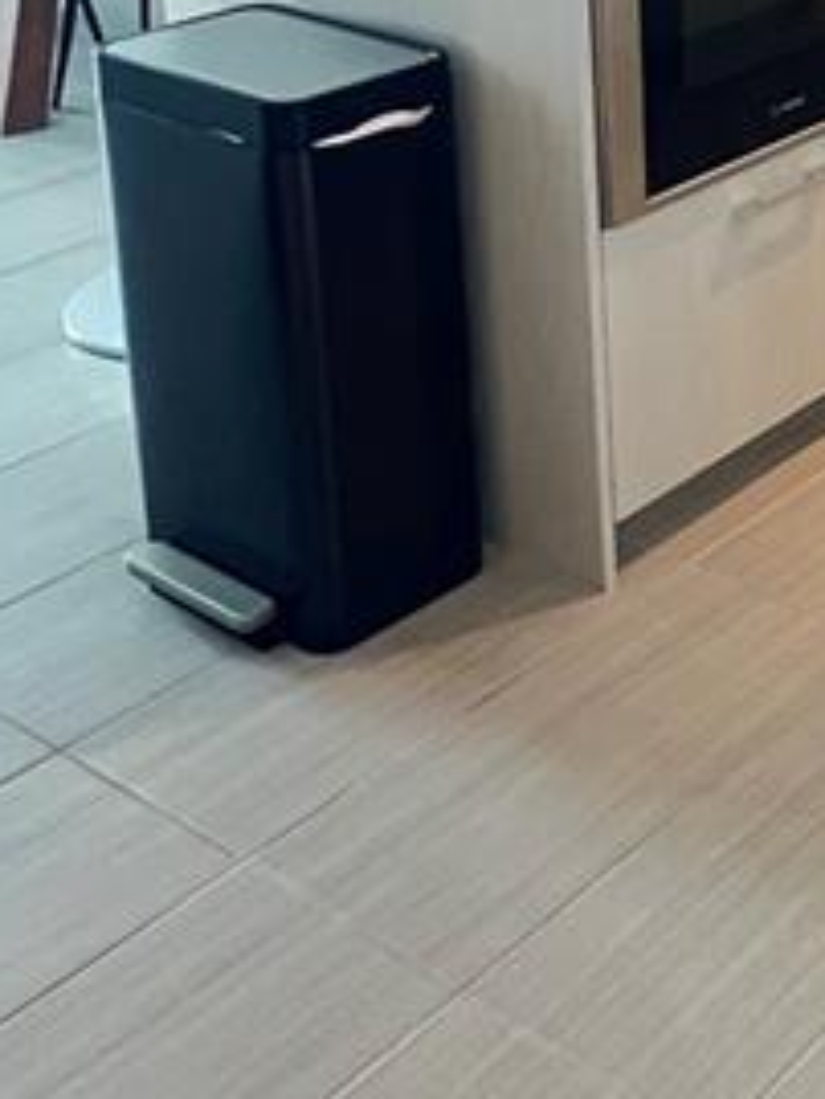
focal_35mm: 58
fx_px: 1842
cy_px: -110
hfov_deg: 22.0
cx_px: 1144
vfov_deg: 29.9
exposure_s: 1/60
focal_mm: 1.57
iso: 500
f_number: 1.8
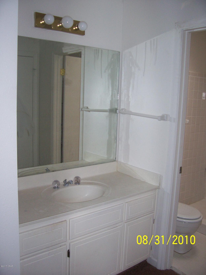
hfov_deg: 41.8
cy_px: 138
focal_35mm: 34
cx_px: 103
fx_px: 270
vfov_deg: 54.0
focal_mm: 5.6
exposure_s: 1/112
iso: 140
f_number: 2.7
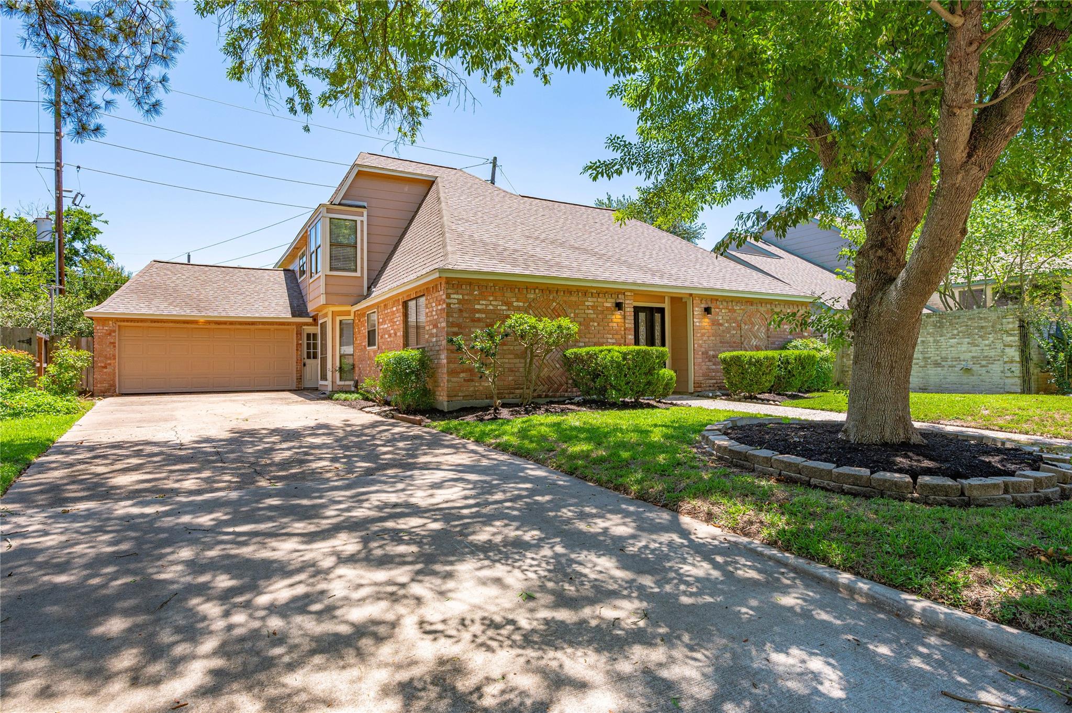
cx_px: 536
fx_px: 595
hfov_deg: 84.0
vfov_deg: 61.8
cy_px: 356
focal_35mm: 20
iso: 125
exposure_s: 1/200
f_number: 10
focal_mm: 20
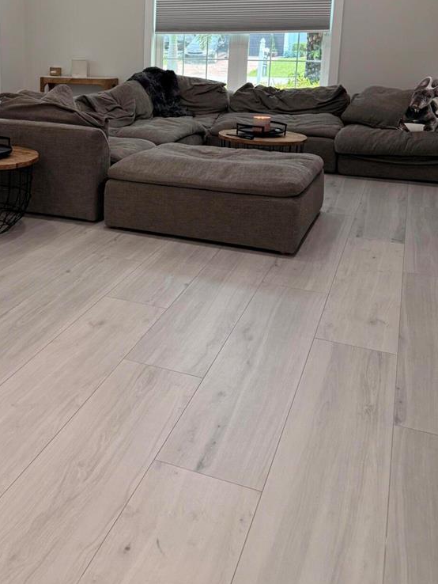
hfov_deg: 35.6
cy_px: 156
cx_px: 87
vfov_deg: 46.4
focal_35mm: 39
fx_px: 658
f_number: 1.78
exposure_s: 1/150
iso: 200
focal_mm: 6.76
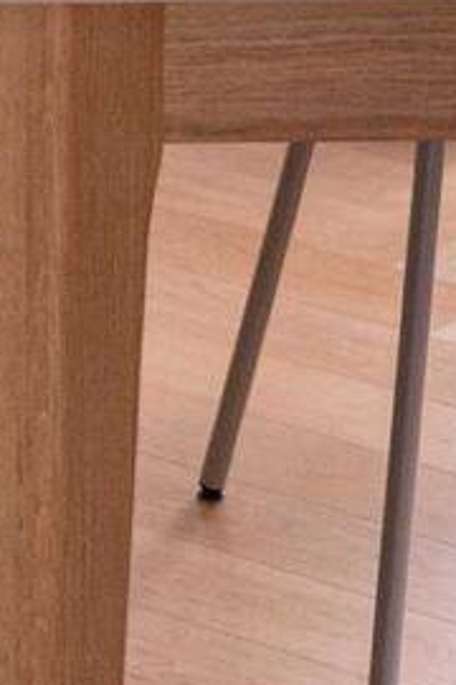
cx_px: -440
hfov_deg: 4.8
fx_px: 5339
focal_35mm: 281
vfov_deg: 6.9
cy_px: -1025
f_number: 4
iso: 1600
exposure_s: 1/100
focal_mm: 37
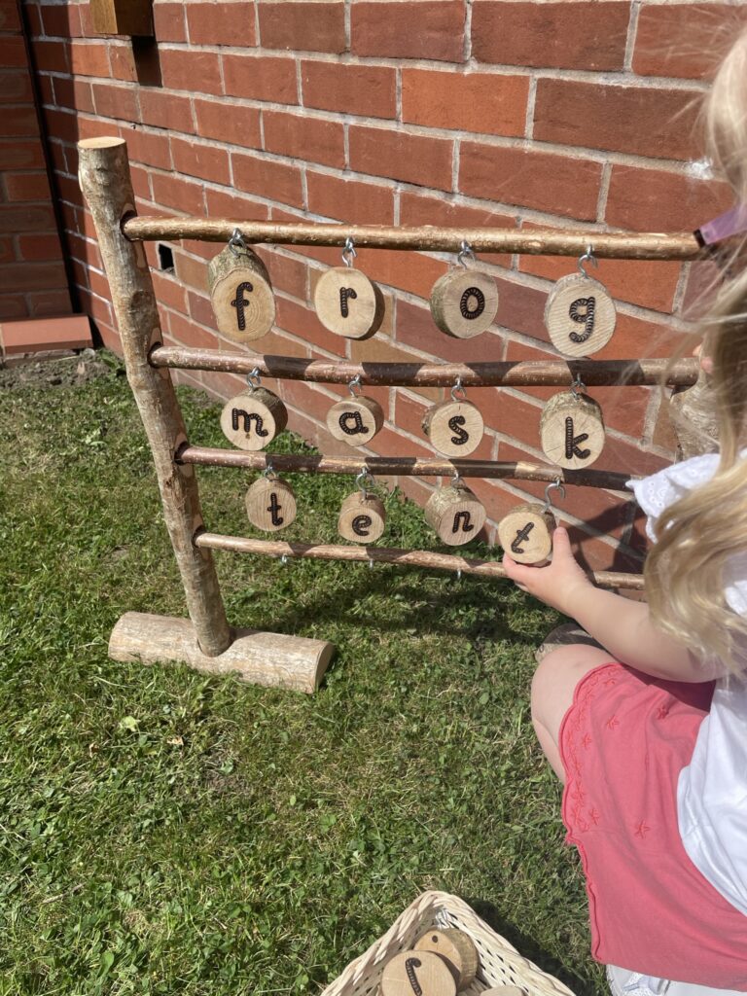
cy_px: 498
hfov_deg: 53.1
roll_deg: -2.6
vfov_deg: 67.3
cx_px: 374
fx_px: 748
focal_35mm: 26
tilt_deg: -31.6
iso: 32
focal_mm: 4.2
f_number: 1.6
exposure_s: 1/2747
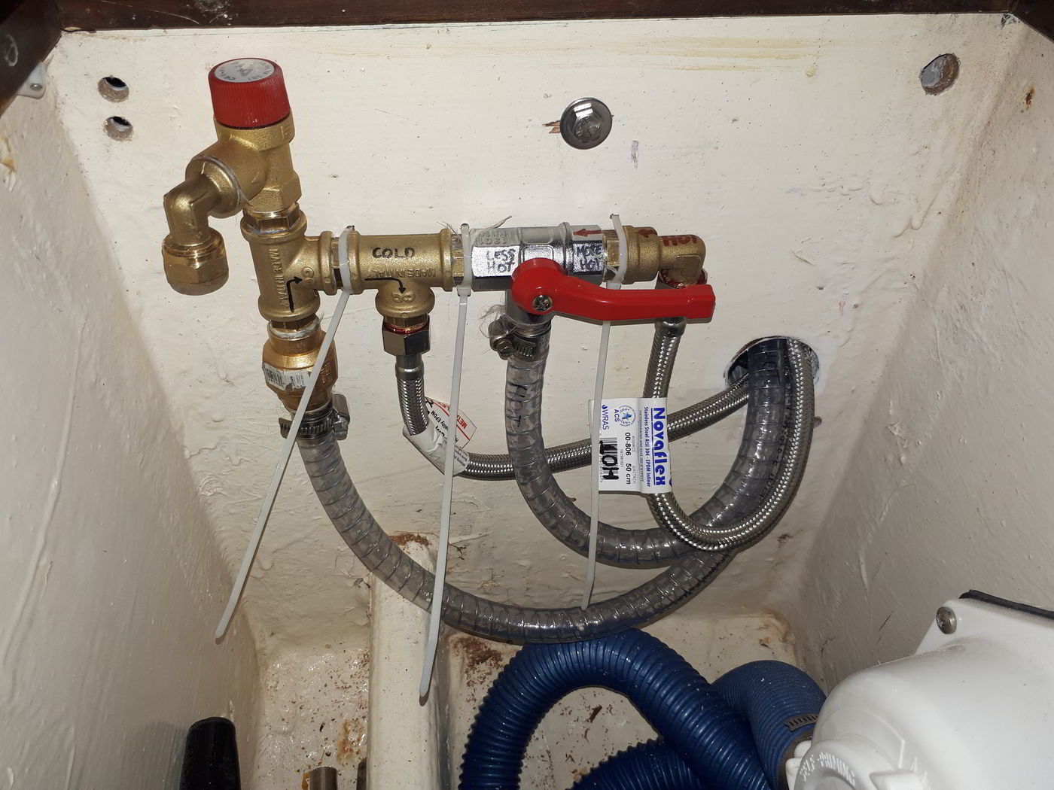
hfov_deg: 65.3
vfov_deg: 51.4
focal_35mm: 27
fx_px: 822
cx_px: 527
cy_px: 395
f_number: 1.9
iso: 40
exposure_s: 1/50
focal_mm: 3.6
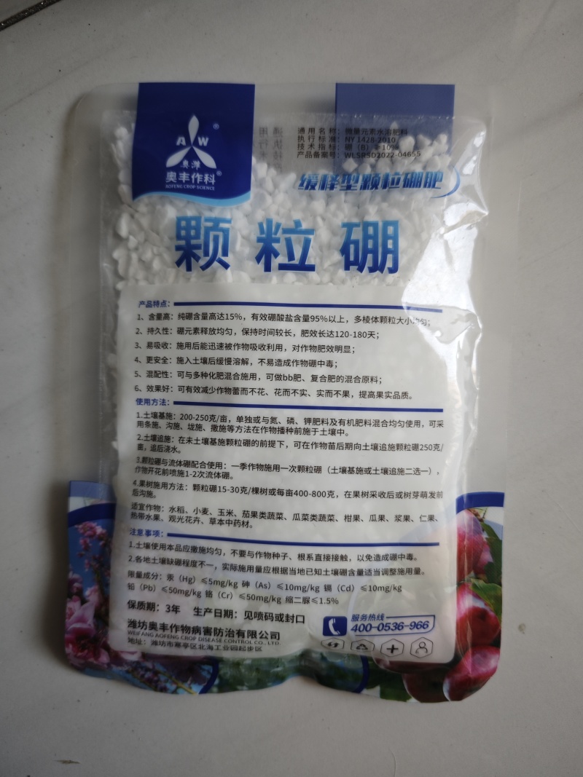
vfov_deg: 73.9
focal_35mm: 23
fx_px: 517
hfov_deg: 58.9
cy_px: 388
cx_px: 292
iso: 250
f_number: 1.6
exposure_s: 1/100
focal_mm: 6.55
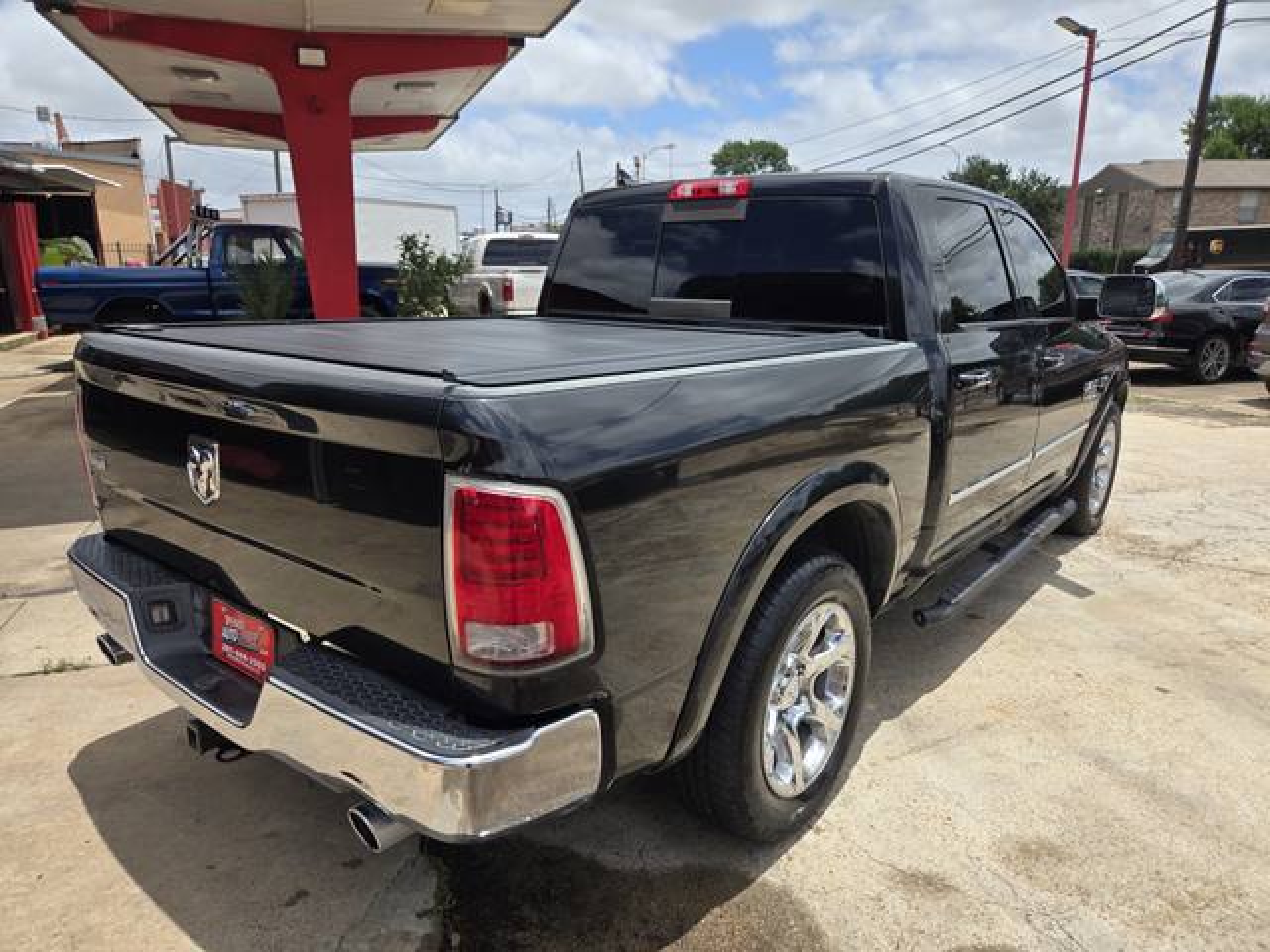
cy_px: 476
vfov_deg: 58.9
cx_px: 635
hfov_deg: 73.9
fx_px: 844
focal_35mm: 23
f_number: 1.8
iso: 25
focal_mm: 5.4
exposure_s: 1/1663
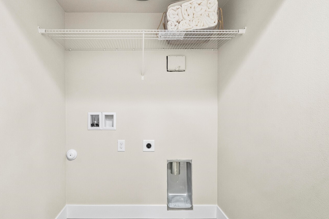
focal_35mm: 16
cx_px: 139
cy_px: 108
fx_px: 146
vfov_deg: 73.7
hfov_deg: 96.0
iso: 1000
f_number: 7.1
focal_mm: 12
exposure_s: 1/13
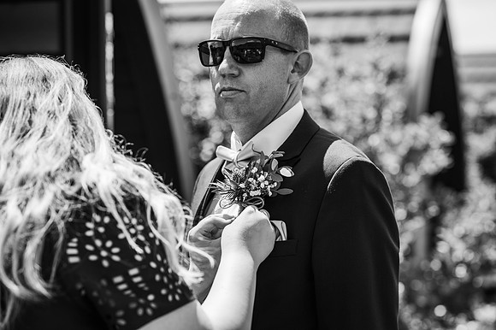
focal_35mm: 85
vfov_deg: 16.1
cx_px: 248
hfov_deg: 23.9
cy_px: 165
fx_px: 1170
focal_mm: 85
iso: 100
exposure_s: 1/1250
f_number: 3.2
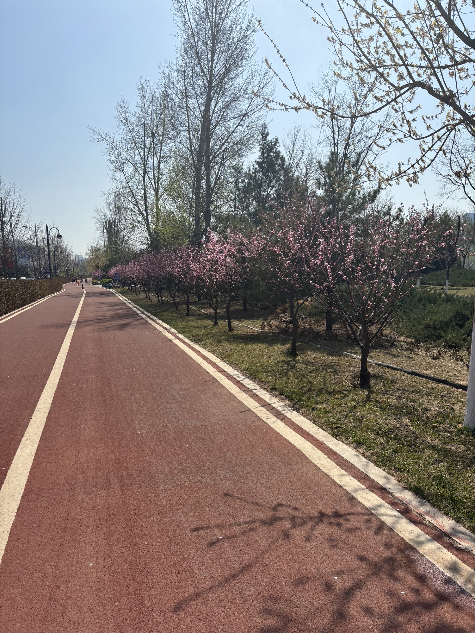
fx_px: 475
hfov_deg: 53.1
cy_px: 316
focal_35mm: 26
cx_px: 238
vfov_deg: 67.3
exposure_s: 1/5348
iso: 50
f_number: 1.6
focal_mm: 5.96
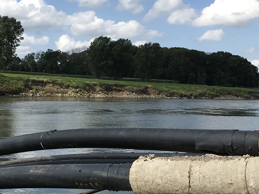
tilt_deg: -1.3
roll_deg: -1.4
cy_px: 100
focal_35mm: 63
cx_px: 93
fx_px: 471
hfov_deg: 30.6
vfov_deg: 23.3
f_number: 1.8
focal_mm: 3.99
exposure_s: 1/2817
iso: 20
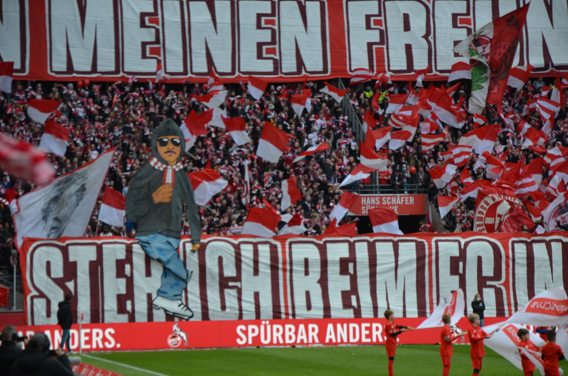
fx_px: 2480
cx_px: 284
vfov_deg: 8.7
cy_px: 188
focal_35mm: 158
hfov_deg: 13.1
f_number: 5.6
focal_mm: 105
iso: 400
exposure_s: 1/400
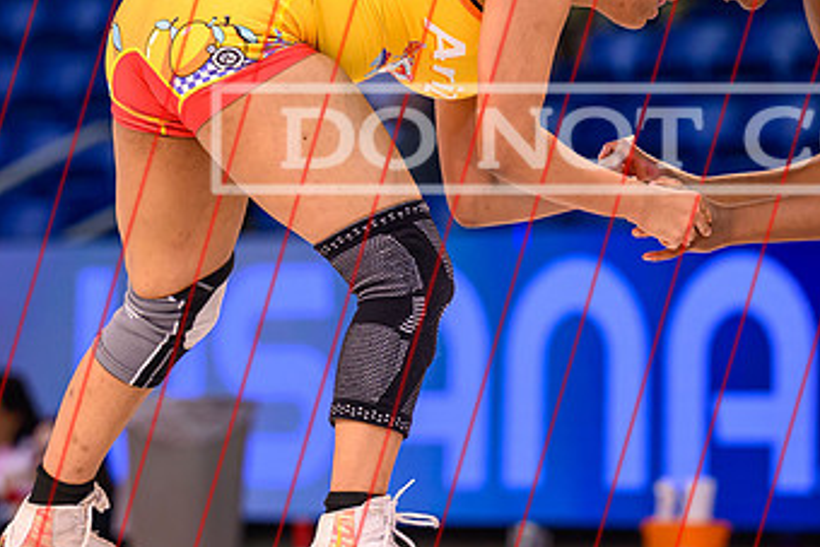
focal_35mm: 325
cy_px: 196
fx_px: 7406
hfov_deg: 6.3
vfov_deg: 4.2
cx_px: 410
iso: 1250
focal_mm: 130
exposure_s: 1/800
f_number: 2.8
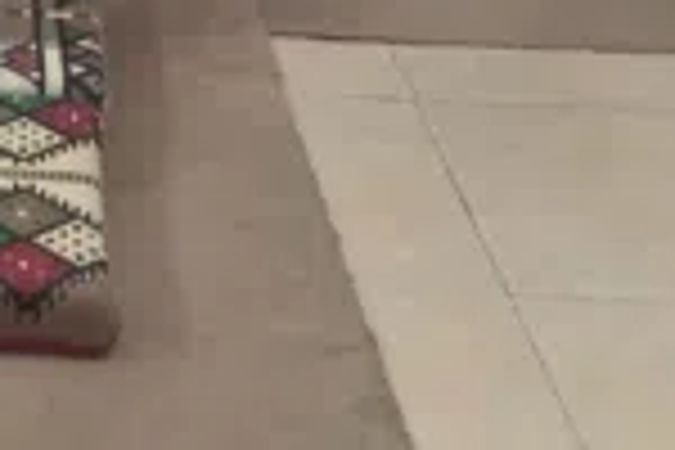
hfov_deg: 15.4
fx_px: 2250
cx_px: -414
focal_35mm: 120
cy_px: -414
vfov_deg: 10.6
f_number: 1.8
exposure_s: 1/20
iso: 1683
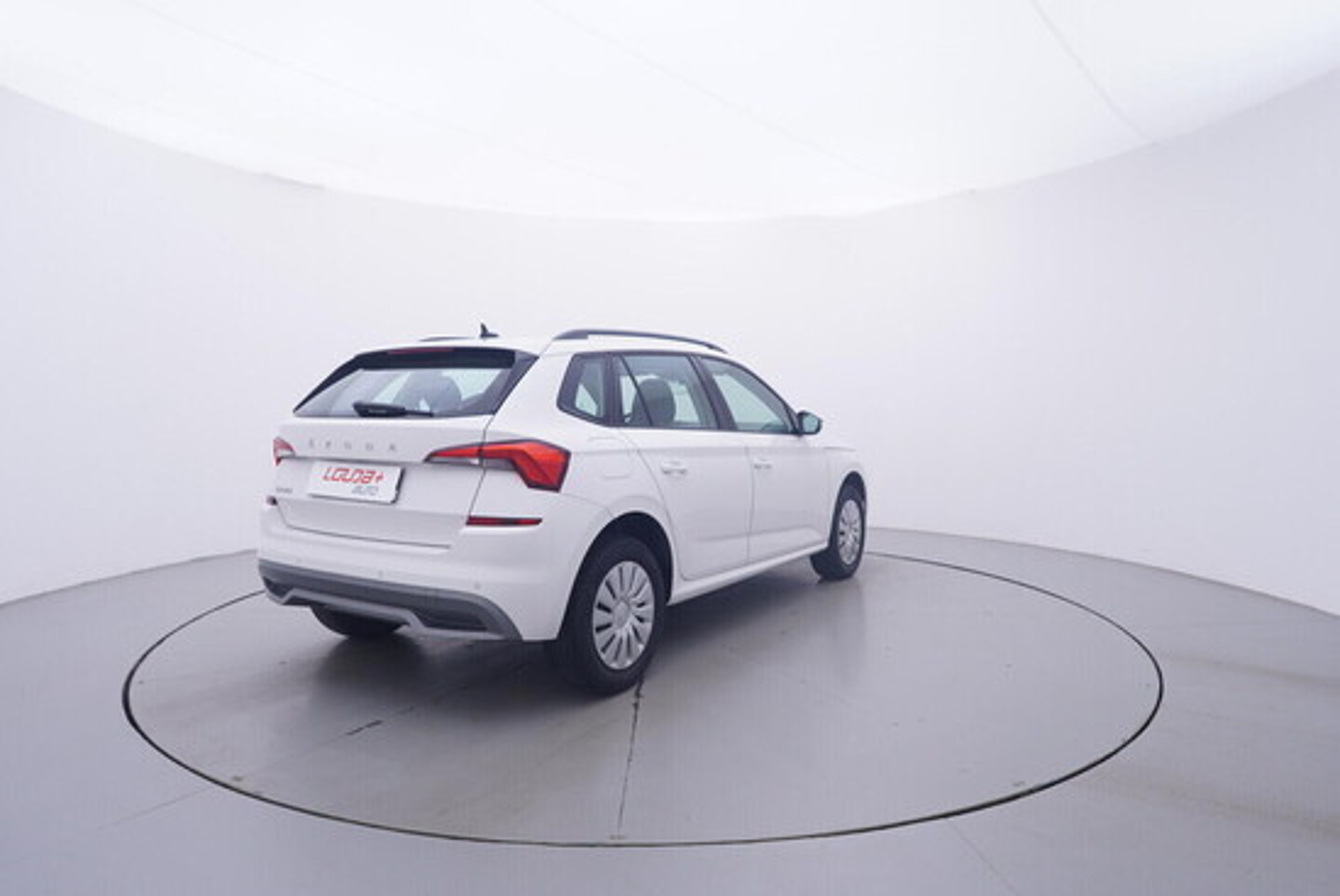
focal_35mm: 22
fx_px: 838
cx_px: 670
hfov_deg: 77.3
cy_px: 448
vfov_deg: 56.2
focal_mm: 15
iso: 200
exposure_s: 1/80
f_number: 5
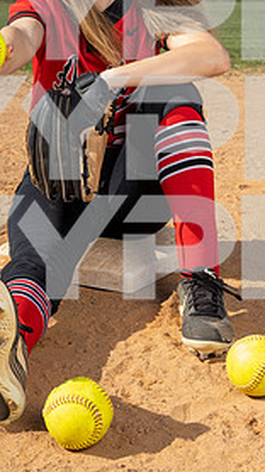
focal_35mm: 78
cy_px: 129
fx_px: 976
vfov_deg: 26.9
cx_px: 107
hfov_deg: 15.4
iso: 64
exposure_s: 1/250
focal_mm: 46
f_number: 8
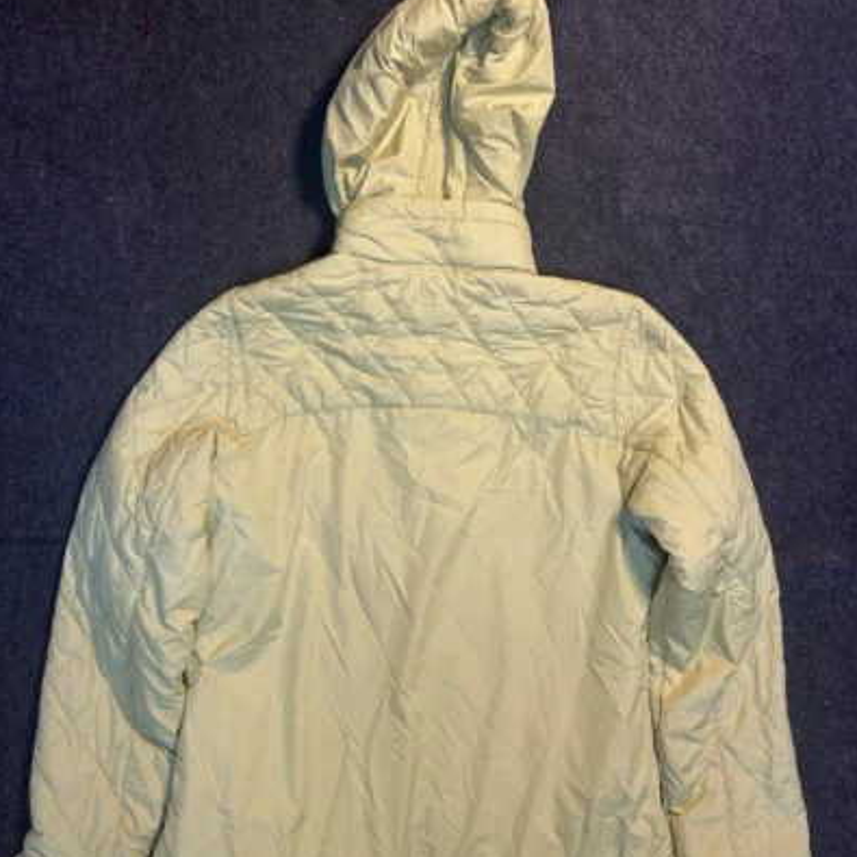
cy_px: 422
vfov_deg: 52.5
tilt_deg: -58.2
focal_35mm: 31
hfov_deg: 52.5
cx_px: 425
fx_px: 868
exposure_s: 1/50
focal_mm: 5.7
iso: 64
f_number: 1.5
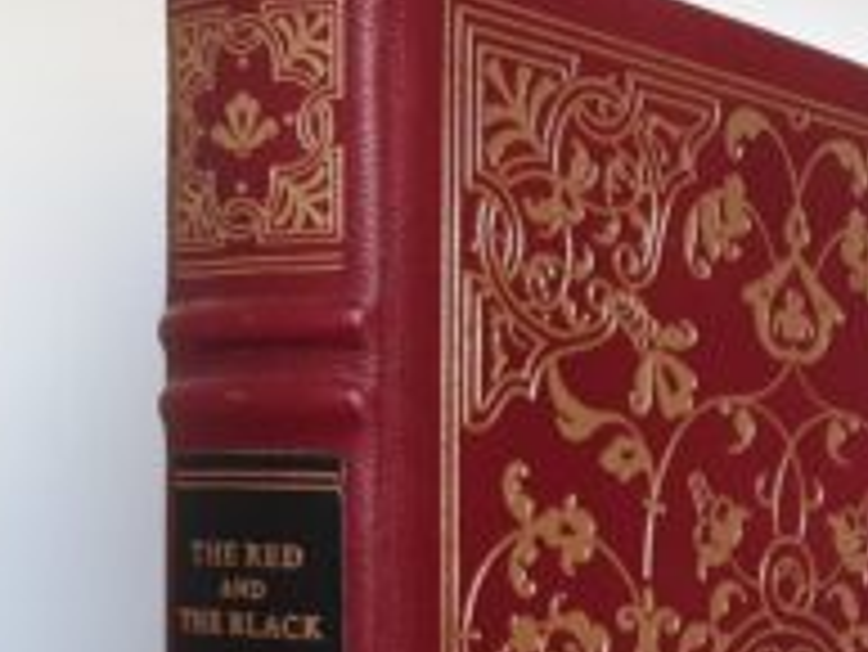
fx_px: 2183
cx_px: 855
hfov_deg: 21.7
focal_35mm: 87
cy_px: 859
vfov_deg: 16.1
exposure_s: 1/40
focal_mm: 3.7
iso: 64
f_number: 1.7
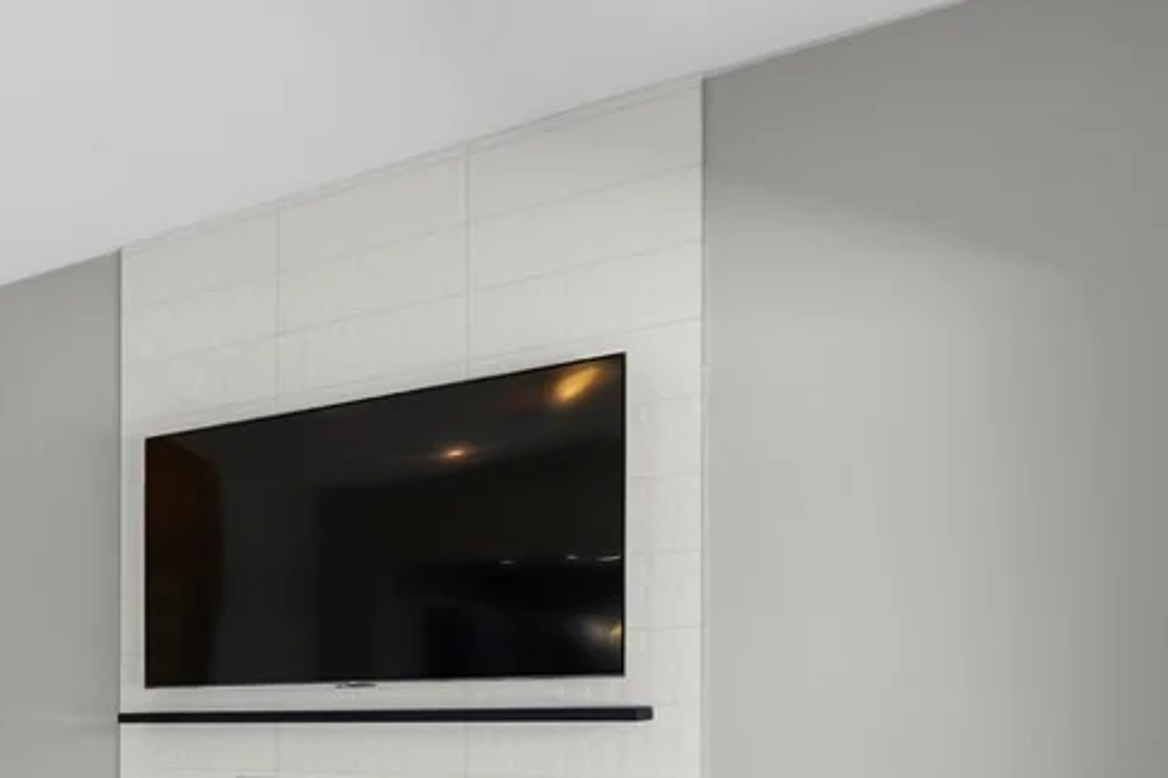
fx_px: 1232
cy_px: 780
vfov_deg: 32.2
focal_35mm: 38
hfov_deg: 43.4
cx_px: -5
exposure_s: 1/50
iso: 1250
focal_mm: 12
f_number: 8
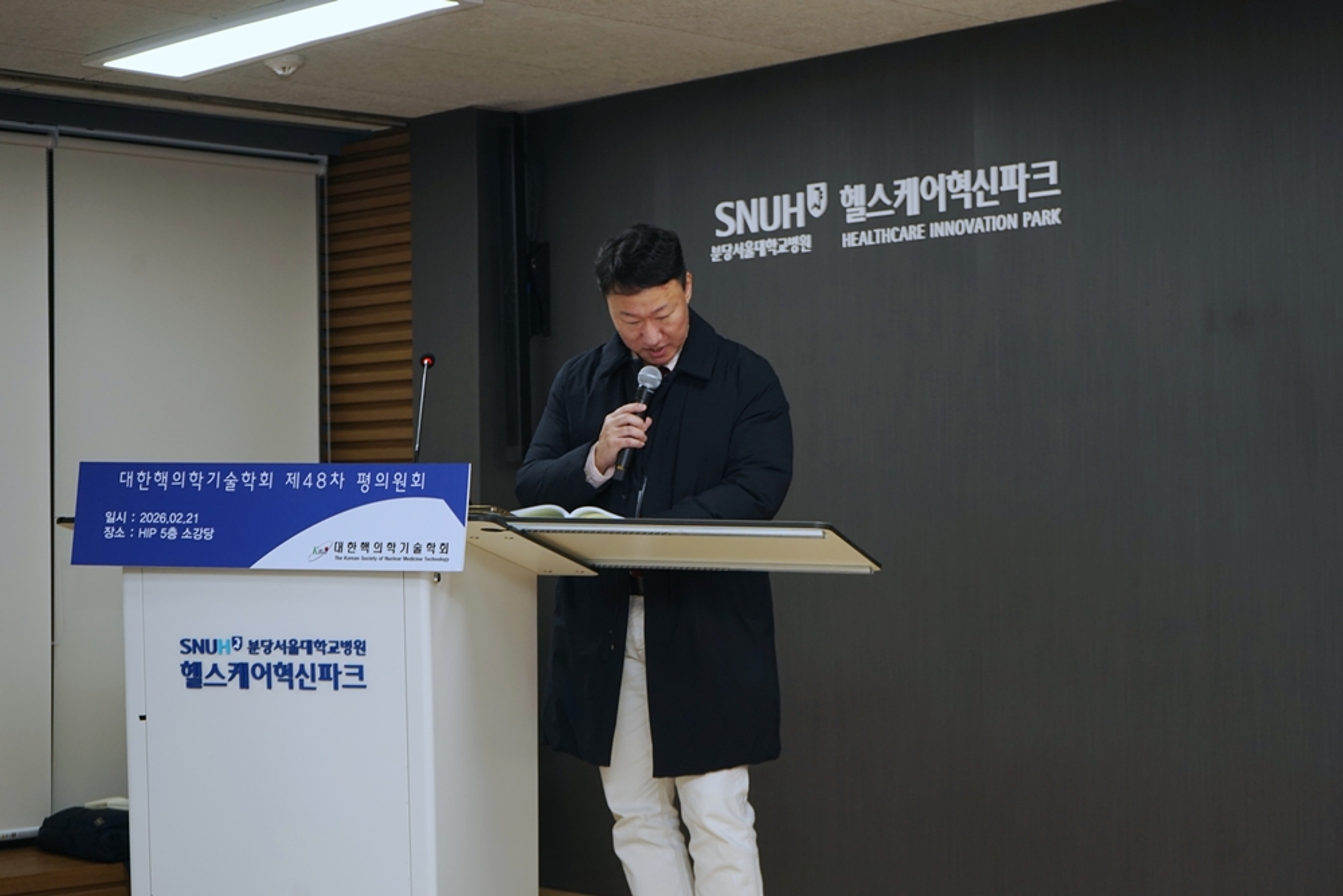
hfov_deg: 31.4
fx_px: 2388
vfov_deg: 21.2
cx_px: 672
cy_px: 448
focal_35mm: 64
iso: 400
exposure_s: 1/80
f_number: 6.3
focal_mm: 64
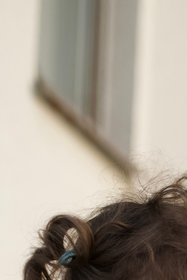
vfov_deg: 14.8
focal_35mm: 125
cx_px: 220
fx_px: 974
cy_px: 465
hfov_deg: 10.8
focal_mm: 35
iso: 400
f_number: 2.2
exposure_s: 1/500
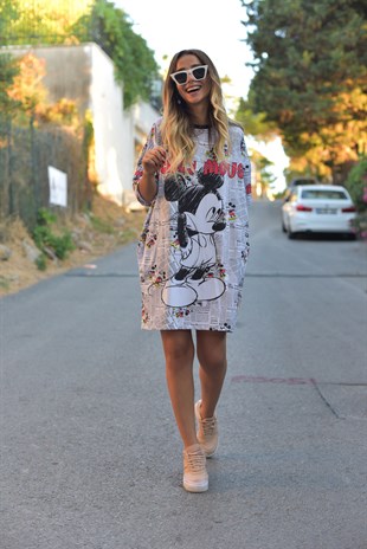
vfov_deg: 39.6
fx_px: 763
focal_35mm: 50
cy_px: 274
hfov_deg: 27.0
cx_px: 184
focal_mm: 50
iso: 1000
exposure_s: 1/800
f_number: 3.2
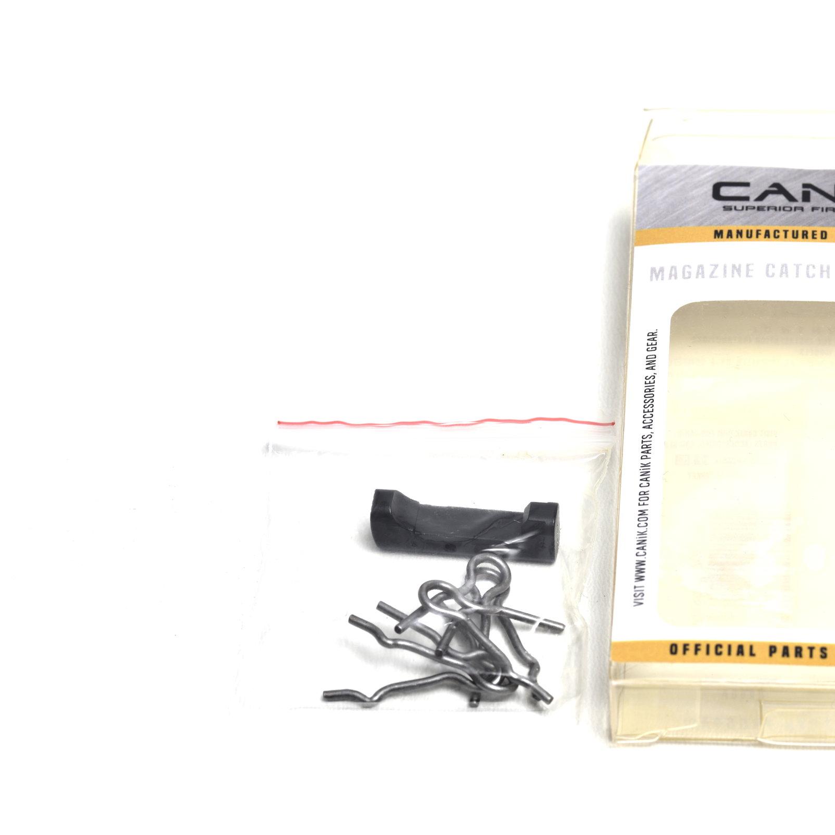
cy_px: 417
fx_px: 3657
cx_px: 617
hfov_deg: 13.0
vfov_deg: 13.0
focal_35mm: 134
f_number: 11
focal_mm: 105
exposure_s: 1/125
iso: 200
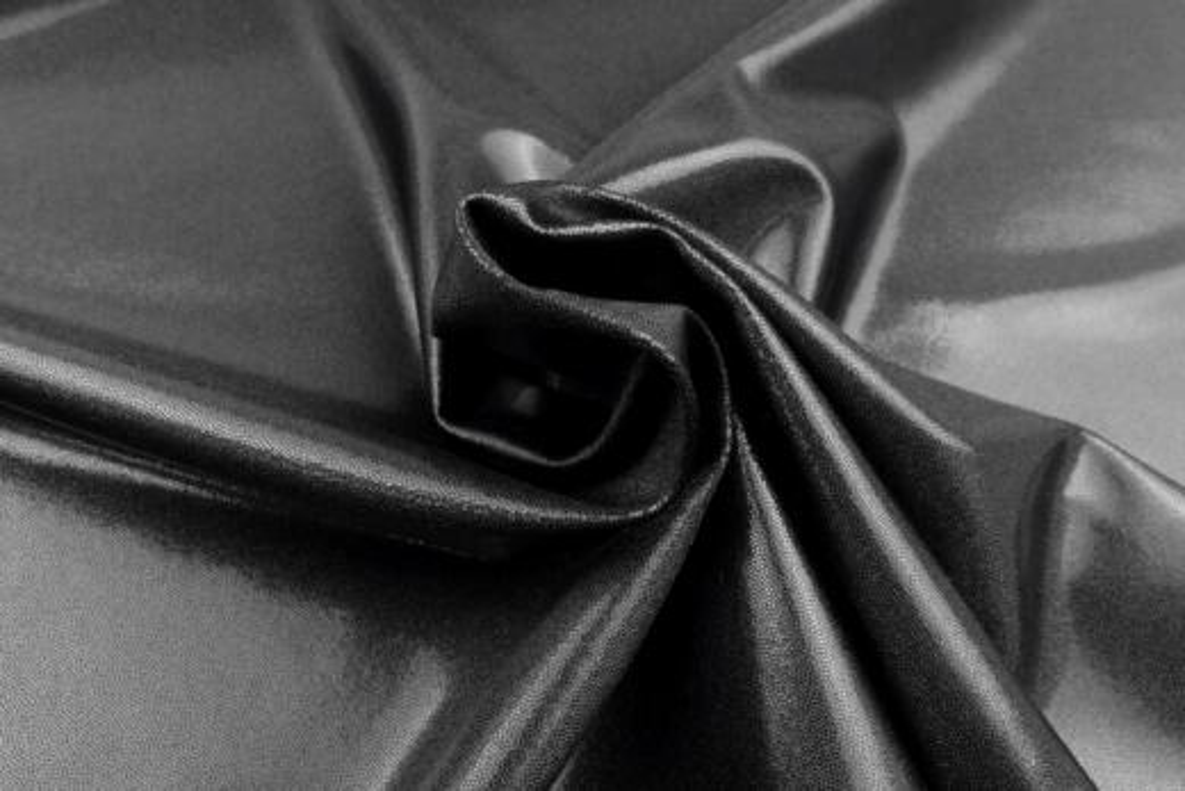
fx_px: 955
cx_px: 592
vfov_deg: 45.0
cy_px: 396
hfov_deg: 63.6
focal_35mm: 29
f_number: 8
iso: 1600
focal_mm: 10.6
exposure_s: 1/80
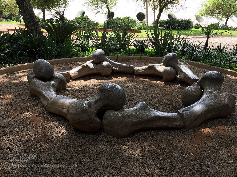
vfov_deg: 48.2
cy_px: 88
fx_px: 199
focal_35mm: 29
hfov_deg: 61.7
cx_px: 118
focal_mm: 4.15
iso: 25
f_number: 2.2
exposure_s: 1/472
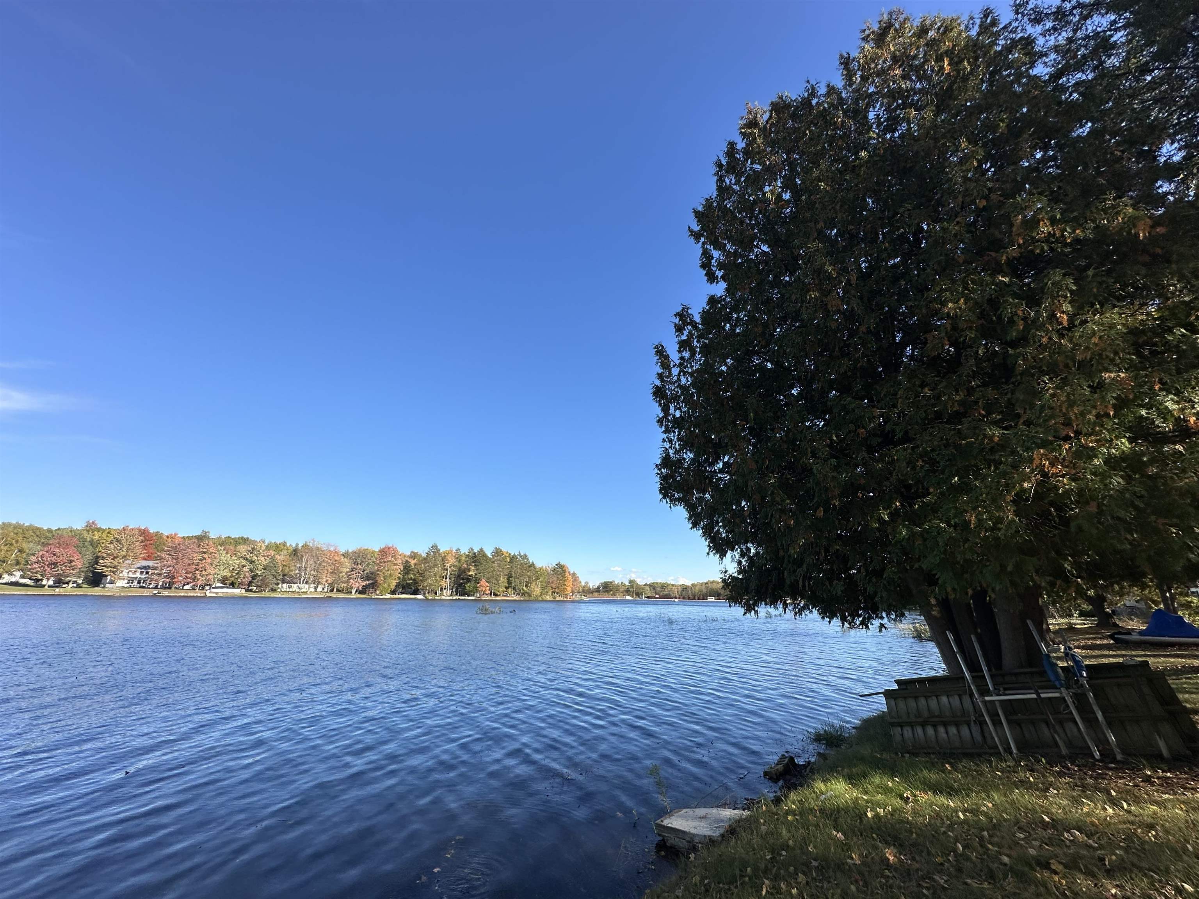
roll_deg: -1.9
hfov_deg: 102.1
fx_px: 485
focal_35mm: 14
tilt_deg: +16.9
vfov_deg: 85.7
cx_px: 600
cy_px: 450
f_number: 2.2
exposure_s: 1/1401
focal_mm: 2.22
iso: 50
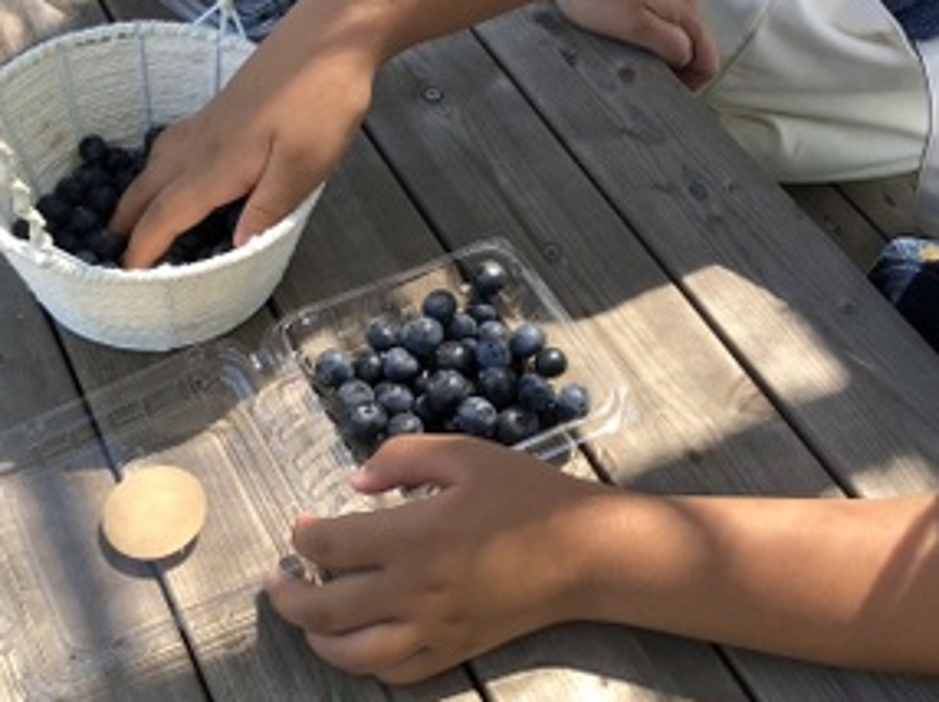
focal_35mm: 47
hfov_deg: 40.5
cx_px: 476
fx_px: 1274
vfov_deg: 30.7
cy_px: 259
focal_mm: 3.99
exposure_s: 1/306
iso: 20
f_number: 1.8
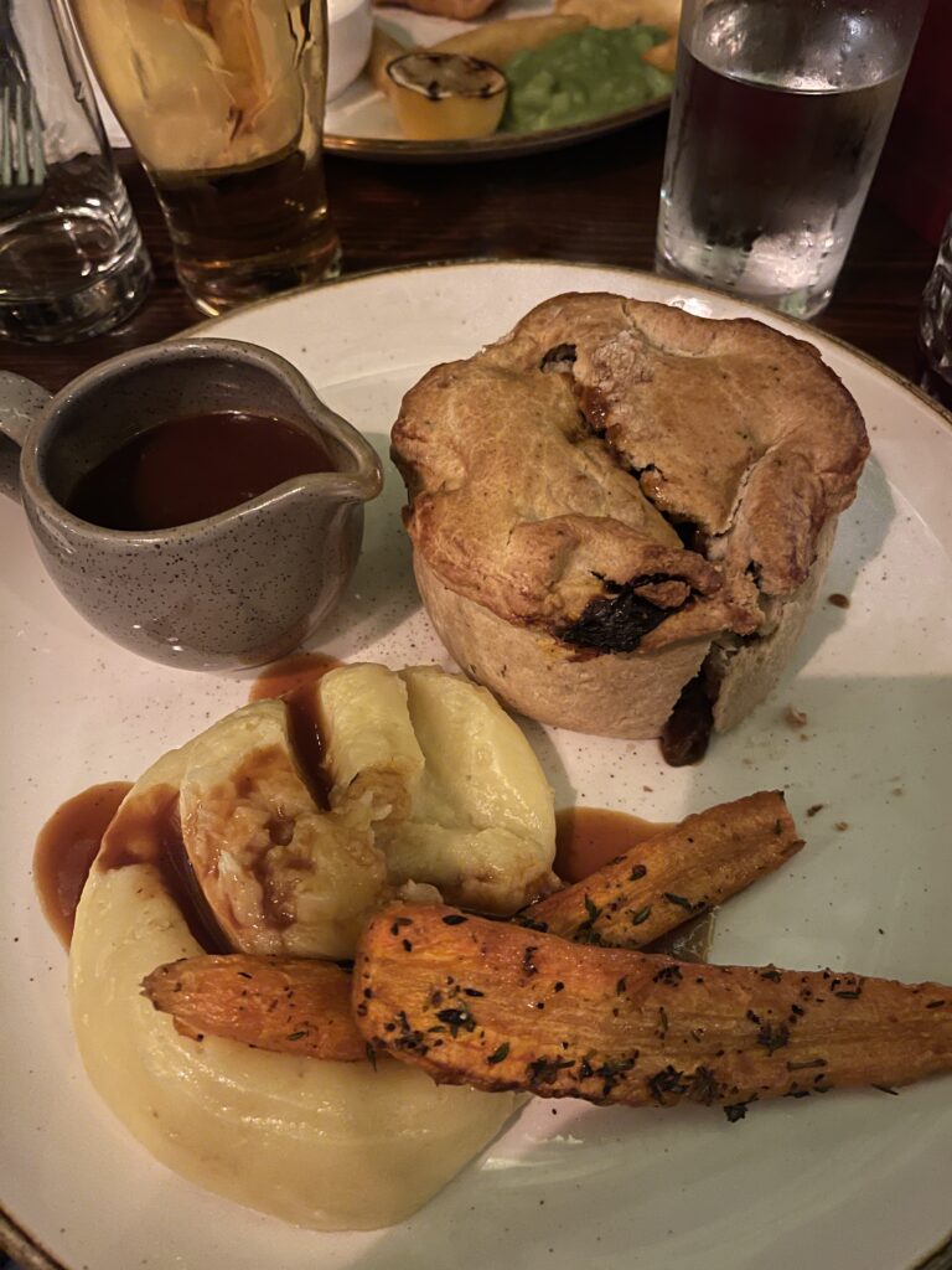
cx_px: 476
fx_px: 917
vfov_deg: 69.4
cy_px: 635
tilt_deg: -55.7
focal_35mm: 25
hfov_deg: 54.9
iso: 640
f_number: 1.6
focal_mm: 5.1
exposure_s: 1/17
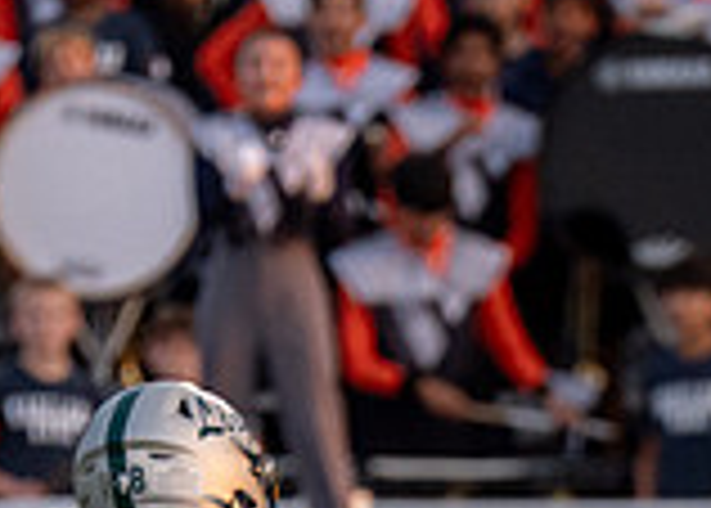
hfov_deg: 1.6
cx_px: 873
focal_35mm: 1291
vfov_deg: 1.1
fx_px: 26080
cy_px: 826
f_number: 2.8
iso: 800
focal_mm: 200
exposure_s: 1/2500
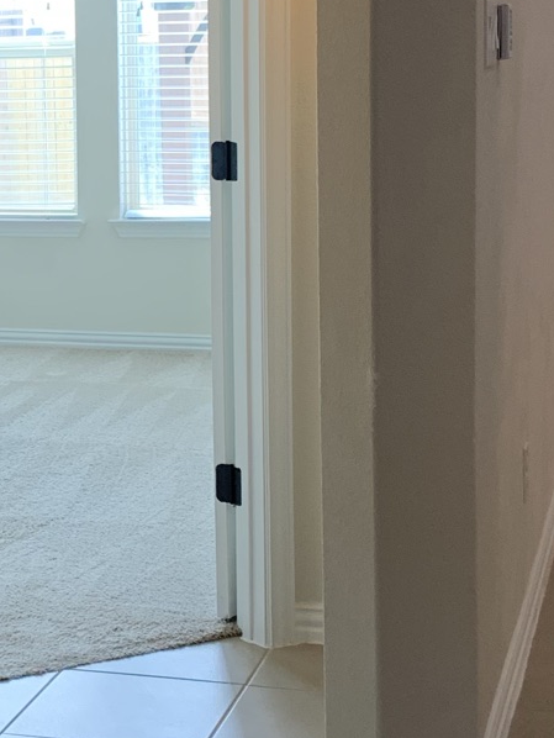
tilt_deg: -4.9
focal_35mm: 89
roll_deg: +0.6
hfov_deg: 16.4
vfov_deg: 21.9
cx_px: 38
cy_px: 238
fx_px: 1898
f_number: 1.8
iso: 80
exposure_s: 1/60
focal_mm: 4.25
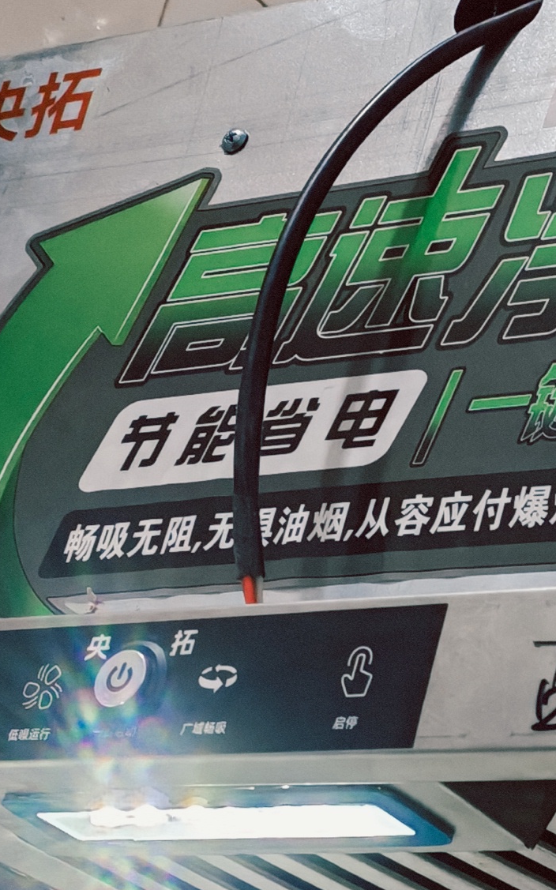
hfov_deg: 12.1
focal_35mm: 104
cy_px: 625
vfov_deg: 19.9
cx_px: 810
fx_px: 2522
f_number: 1.95
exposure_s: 1/100
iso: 640
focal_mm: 5.52
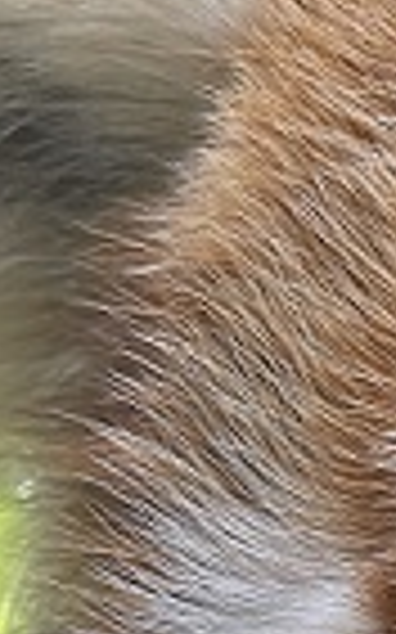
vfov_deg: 14.3
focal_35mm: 133
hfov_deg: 9.2
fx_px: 2299
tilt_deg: +4.2
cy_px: 1057
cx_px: 788
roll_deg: -2.0
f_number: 1.6
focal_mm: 5.1
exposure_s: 1/121
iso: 64
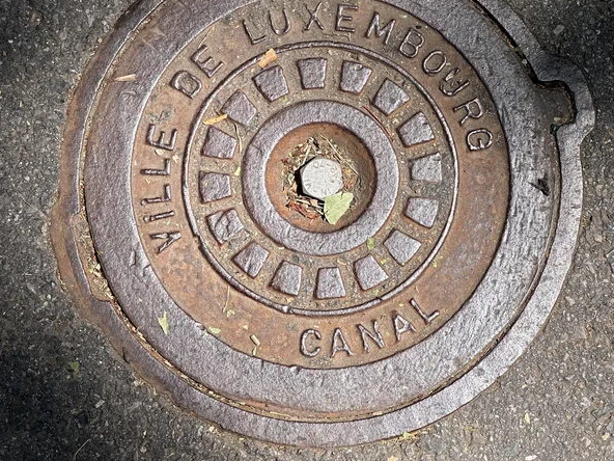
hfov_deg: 18.9
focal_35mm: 104
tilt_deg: -83.4
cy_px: 103
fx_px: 1845
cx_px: 309
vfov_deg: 14.2
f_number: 2.8
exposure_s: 1/214
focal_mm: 9
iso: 32
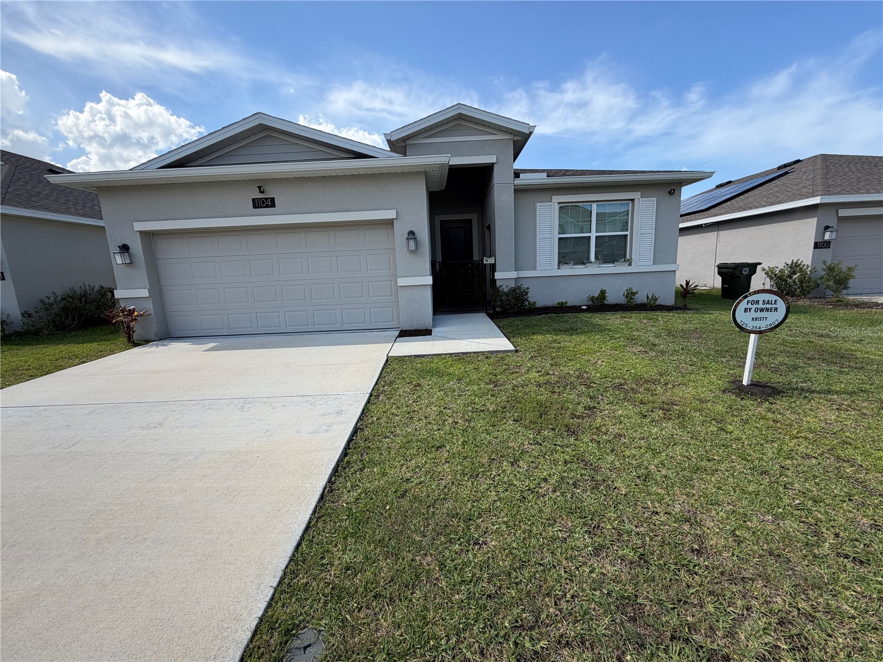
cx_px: 442
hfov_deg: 102.1
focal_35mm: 14
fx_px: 357
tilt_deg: -9.8
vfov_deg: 85.7
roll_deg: +2.8
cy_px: 331
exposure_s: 1/770
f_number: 2.2
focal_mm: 2.22
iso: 25
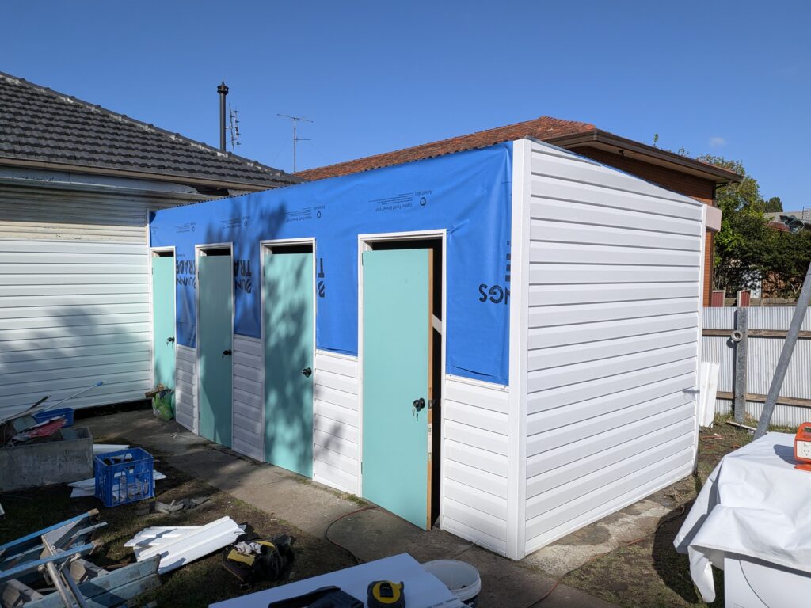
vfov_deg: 56.8
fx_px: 562
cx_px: 406
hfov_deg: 71.6
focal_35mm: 24
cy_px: 304
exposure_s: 1/3425
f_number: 1.7
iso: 35
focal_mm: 4.53
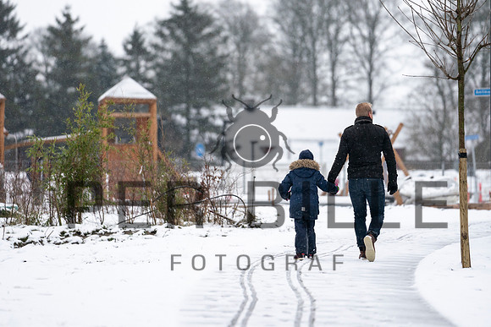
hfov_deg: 7.1
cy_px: 113
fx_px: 3956
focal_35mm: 290
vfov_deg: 4.7
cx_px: 259
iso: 800
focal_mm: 198
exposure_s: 1/1600
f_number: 2.8
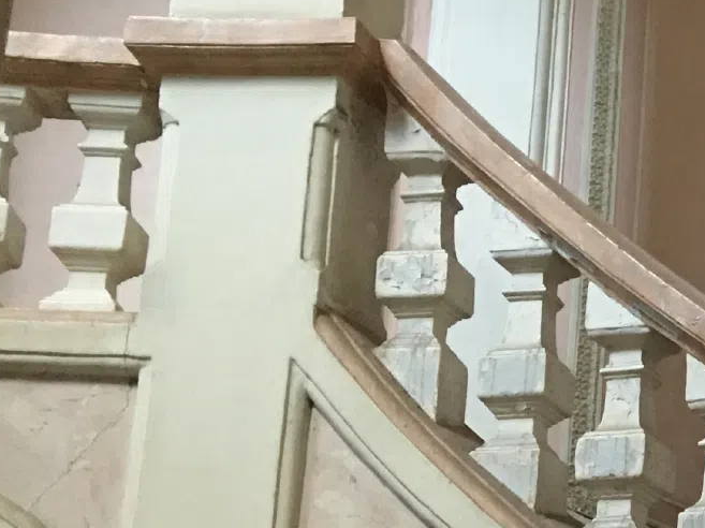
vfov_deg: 13.7
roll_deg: +0.1
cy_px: 532
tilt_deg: +15.3
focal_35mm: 106
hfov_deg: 15.8
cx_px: 1279
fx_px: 2158
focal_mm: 4.15
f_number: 2.2
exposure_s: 1/10
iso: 100
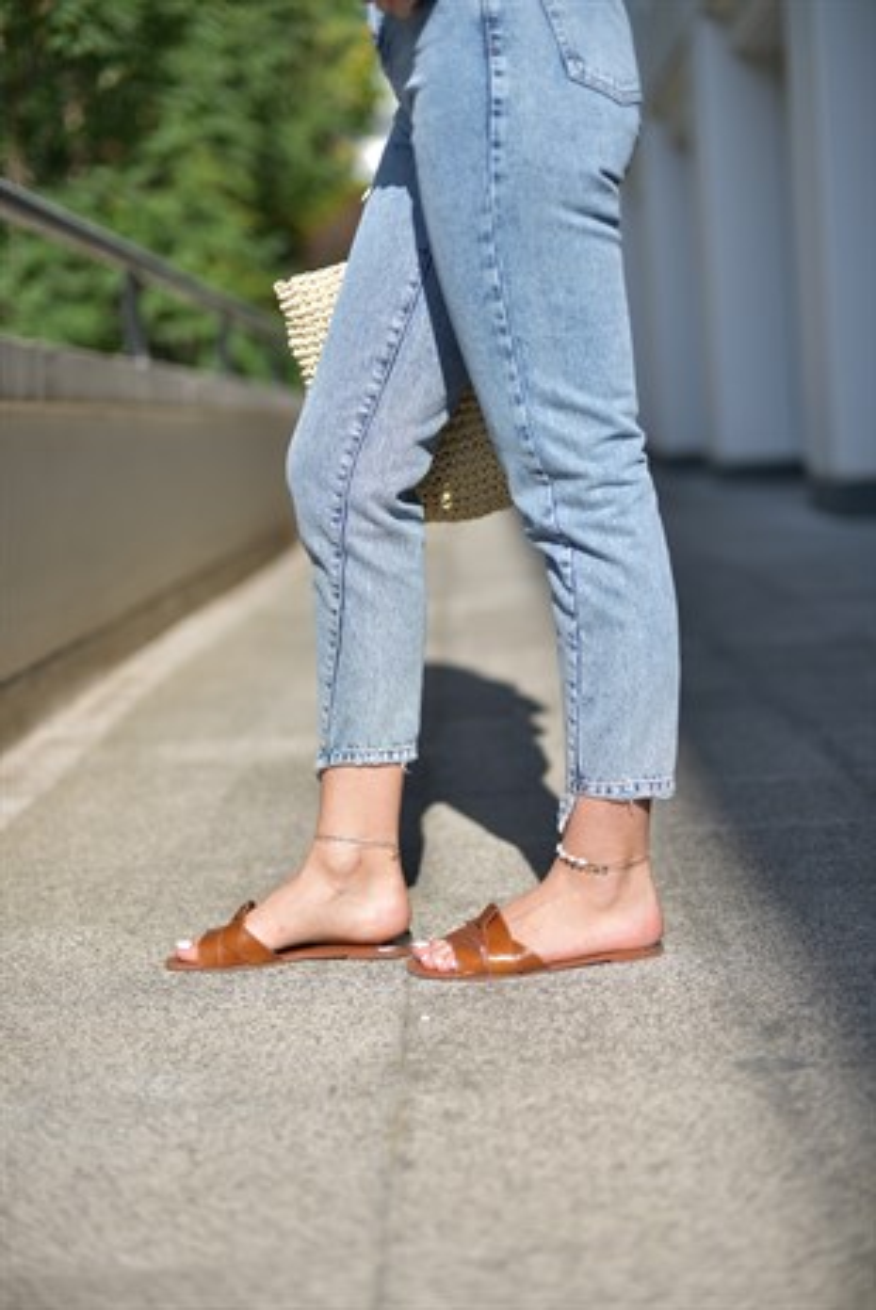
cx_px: 438
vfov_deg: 39.6
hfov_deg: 27.0
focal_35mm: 50
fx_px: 1822
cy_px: 655
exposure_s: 1/2000
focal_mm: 50
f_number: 2
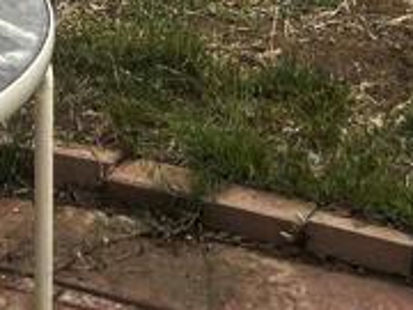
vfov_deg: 9.1
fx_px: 1766
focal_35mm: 148
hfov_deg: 13.3
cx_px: 131
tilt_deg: -8.3
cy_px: -423
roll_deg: +0.6
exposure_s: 1/3356
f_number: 1.5
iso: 50
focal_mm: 5.7
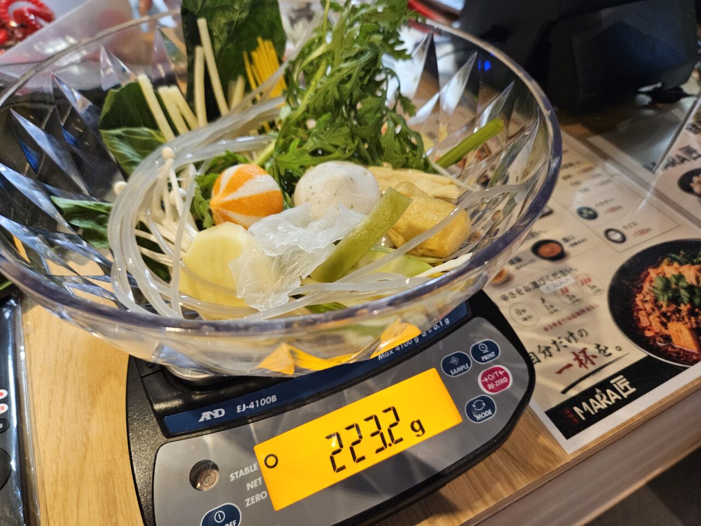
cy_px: 263
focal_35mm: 23
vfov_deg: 58.9
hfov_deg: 73.9
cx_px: 350
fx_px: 466
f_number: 1.8
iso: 500
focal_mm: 5.4
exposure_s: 1/100
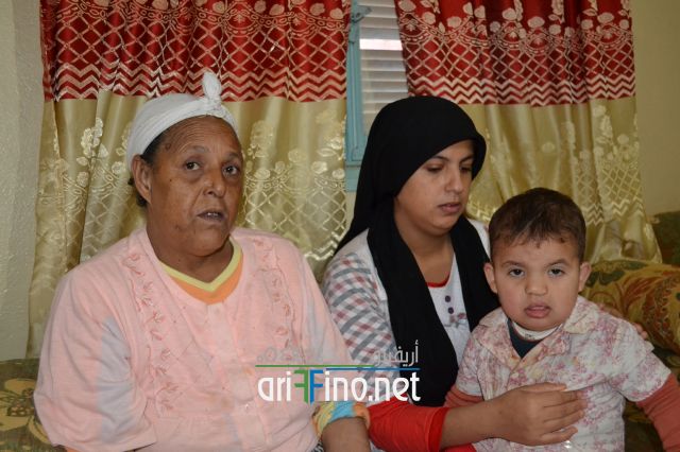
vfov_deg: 36.8
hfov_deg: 53.2
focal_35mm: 36
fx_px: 680
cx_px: 340
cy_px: 226
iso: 2000
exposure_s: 1/60
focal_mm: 24
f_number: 4
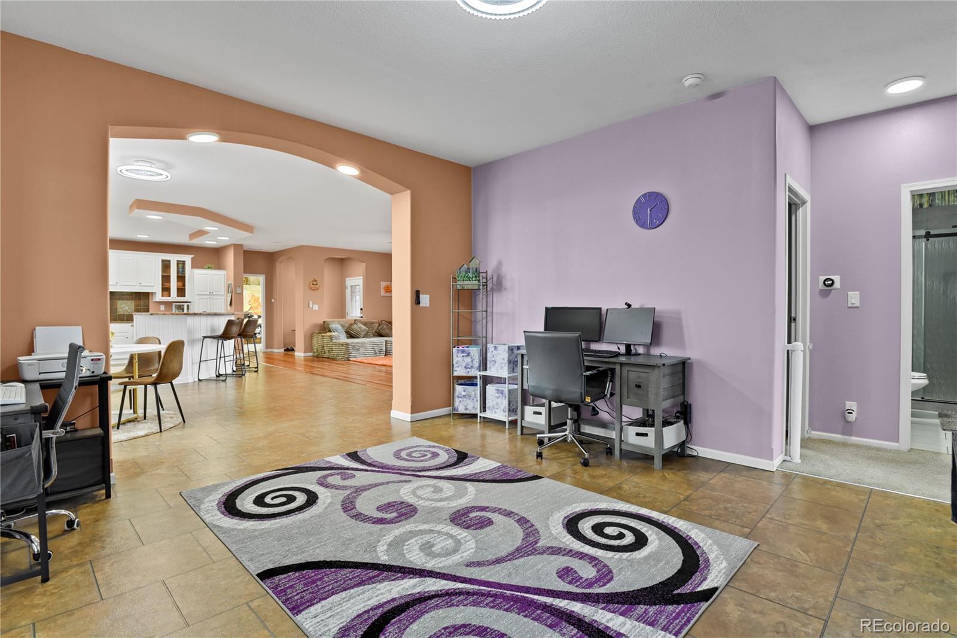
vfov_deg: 70.4
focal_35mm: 17
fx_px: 452
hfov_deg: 93.3
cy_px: 319
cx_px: 478
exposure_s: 1/20
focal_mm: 17
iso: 10000
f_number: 8
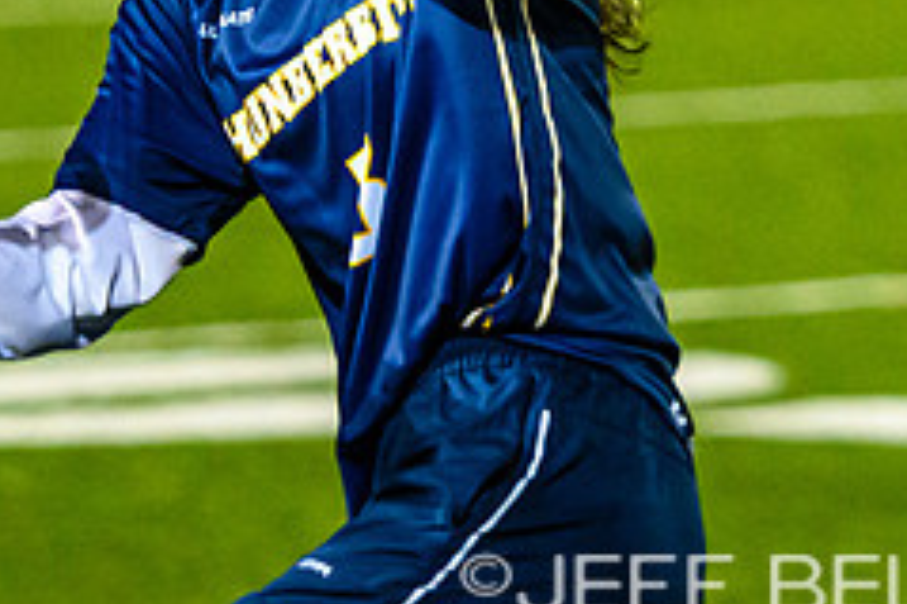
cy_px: -144
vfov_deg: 2.4
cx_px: 209
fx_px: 14376
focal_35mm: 571
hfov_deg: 3.6
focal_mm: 130
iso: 4000
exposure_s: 1/800
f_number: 3.2
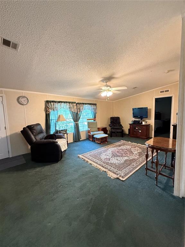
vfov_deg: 102.1
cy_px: 124
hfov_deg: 85.7
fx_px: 100
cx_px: 92
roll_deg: +1.8
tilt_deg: -5.0
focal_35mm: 14
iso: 640
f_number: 2.2
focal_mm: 2.22
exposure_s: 1/60
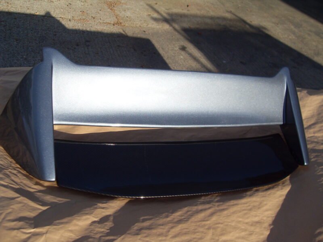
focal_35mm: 35
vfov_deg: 40.7
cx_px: 162
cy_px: 121
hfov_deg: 52.6
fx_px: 327
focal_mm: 6.3
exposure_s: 1/180
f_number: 7
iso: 80
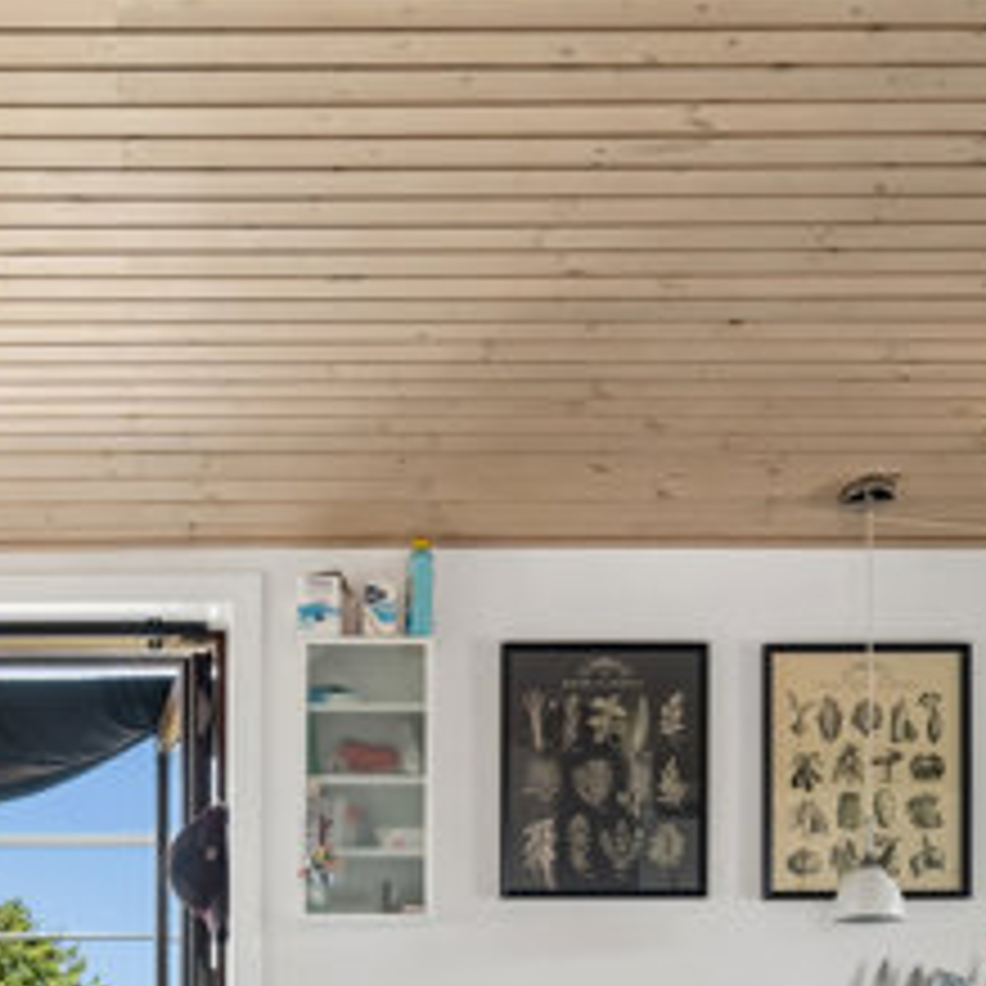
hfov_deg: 28.3
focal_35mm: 59
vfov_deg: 26.4
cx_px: 153
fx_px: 1901
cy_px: 1123
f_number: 4.5
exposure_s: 1/40
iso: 400
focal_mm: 19
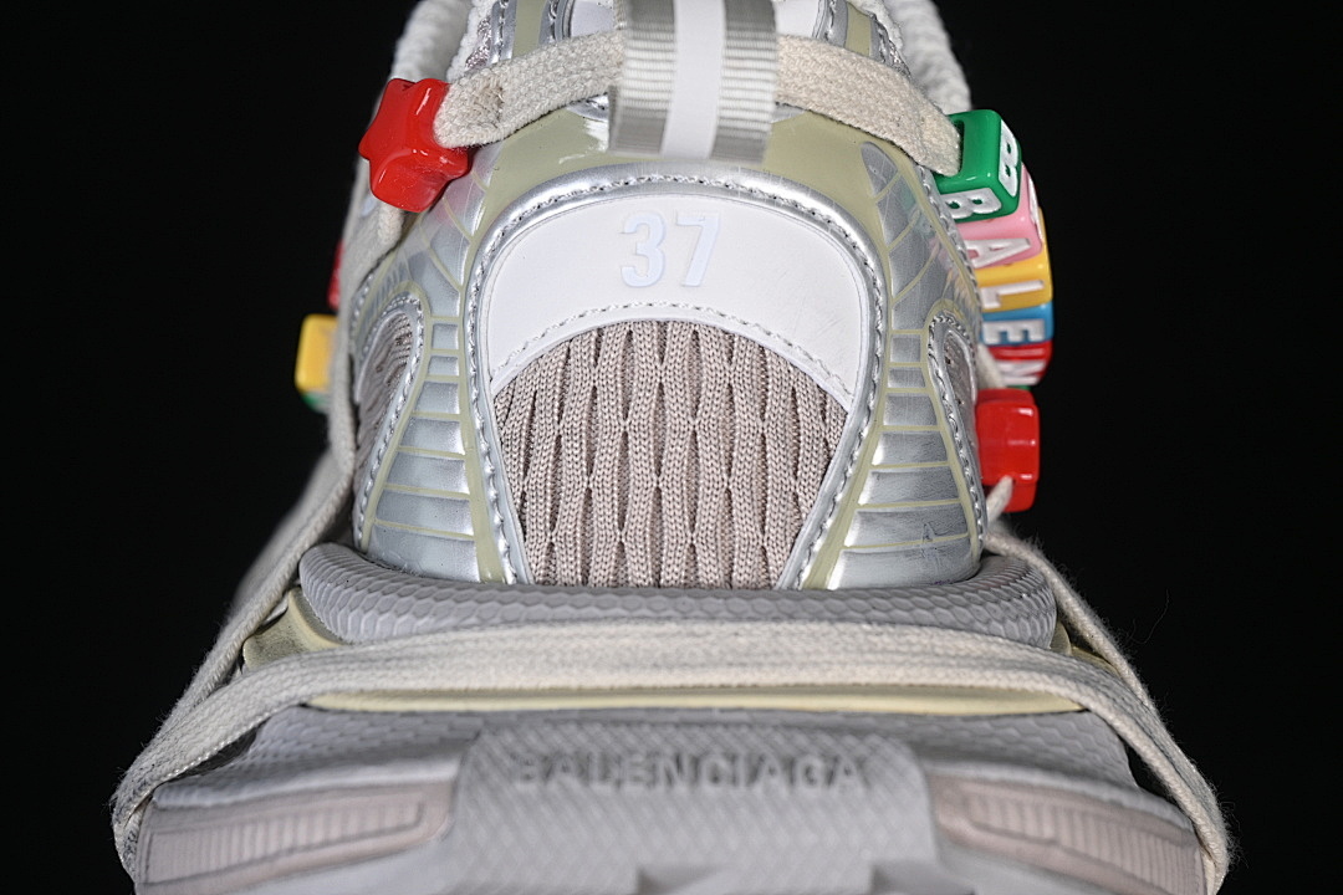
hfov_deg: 27.0
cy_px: 448
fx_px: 2798
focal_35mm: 75
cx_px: 672
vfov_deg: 18.2
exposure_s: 1/80
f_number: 7.1
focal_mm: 50
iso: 160
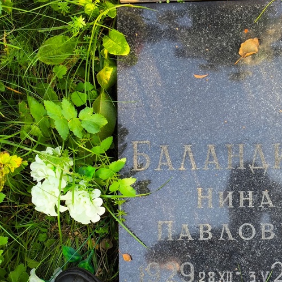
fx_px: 654
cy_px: 147
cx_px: 192
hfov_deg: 24.2
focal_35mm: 71
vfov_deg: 24.3
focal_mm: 4.71
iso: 64
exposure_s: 1/100
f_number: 1.7
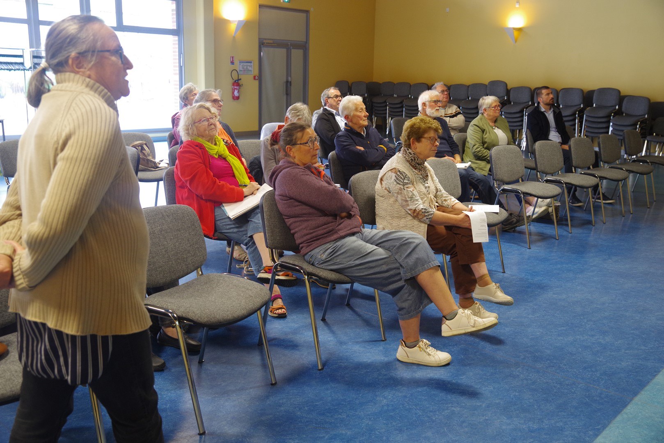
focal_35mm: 36
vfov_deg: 36.9
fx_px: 664
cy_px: 222
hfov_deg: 53.1
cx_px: 332
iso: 2000
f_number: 4
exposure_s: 1/30
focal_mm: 36
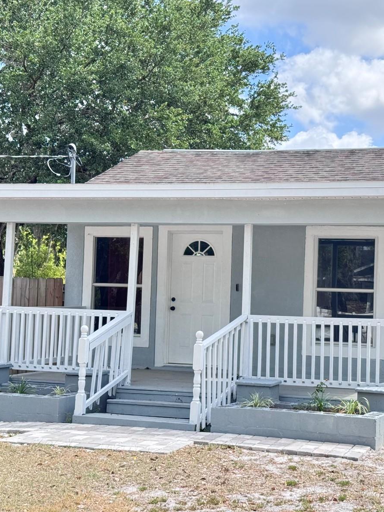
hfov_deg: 22.4
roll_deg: -1.9
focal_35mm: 65
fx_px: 962
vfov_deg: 29.8
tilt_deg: +3.0
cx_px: 269
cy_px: 253
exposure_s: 1/865
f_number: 1.78
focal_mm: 6.76
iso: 64
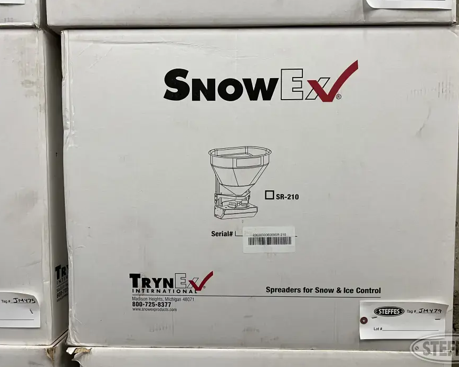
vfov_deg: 51.5
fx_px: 380
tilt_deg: -1.8
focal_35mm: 28
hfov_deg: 62.1
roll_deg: +1.4
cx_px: 250
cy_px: 180
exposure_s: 1/60
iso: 125
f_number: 1.5
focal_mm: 5.7
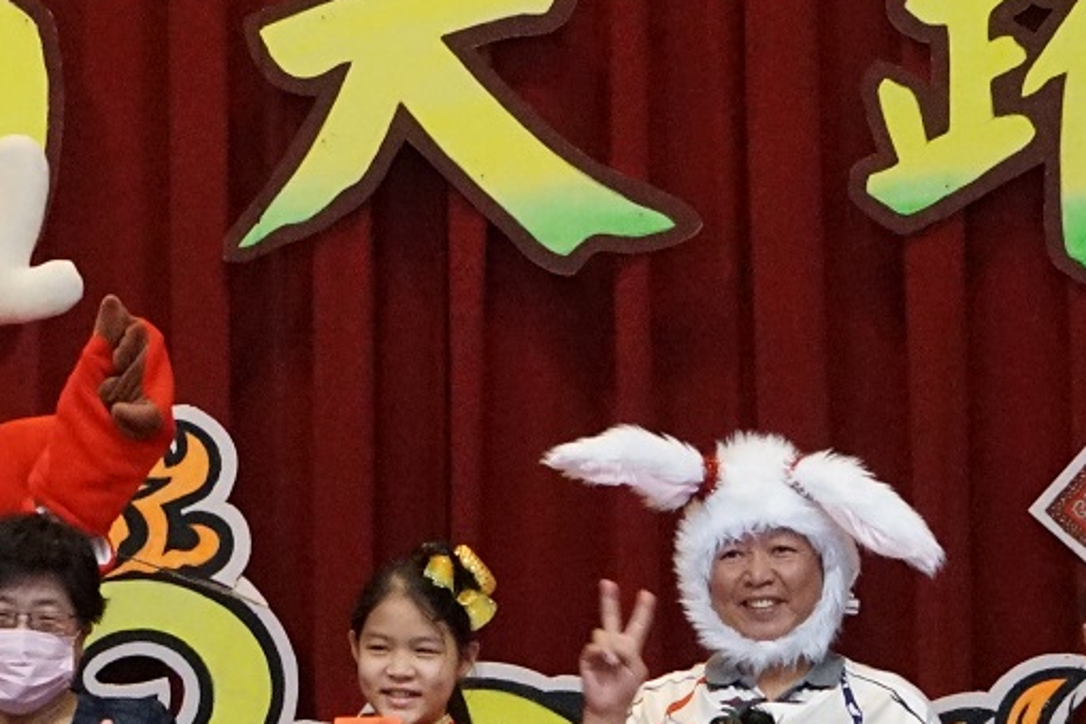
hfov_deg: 9.9
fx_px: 6274
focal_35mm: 208
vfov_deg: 6.6
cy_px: 538
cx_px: 319
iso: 6400
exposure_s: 1/100
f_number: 4.5
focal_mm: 53
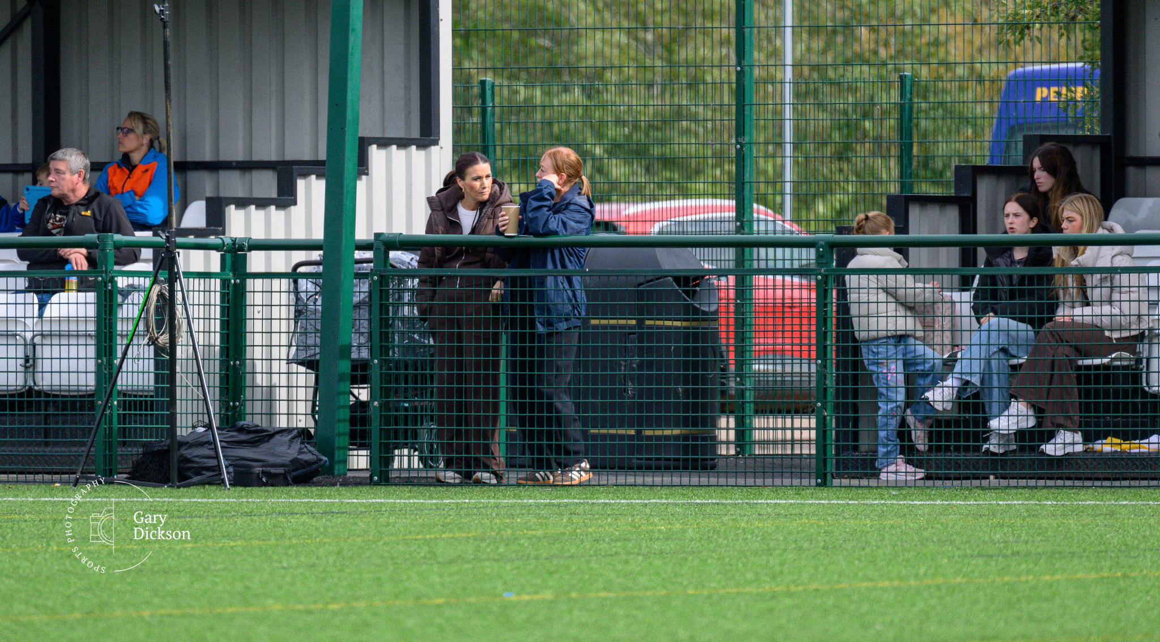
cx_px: 487
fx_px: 16953
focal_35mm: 553
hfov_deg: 3.9
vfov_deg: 2.2
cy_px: 205
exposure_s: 1/2000
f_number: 5.6
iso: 1100
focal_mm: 400
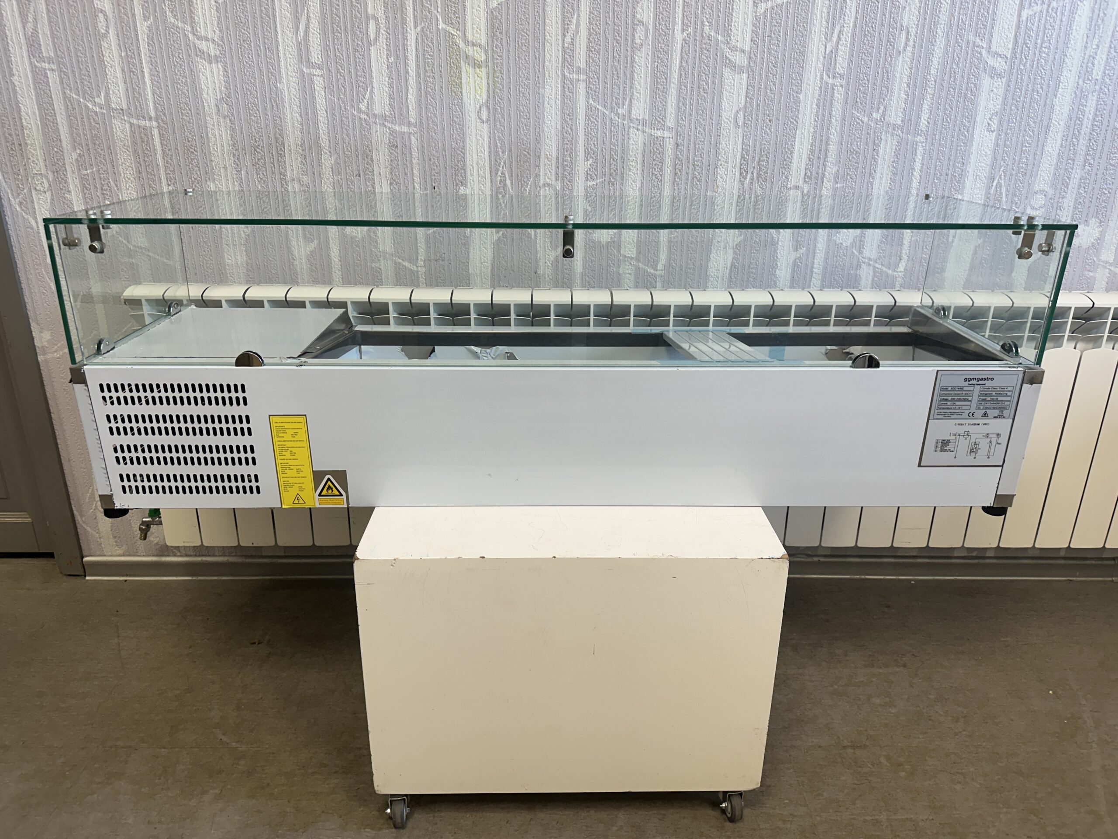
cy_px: 420
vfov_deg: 56.8
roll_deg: -0.3
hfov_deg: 71.6
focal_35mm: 24
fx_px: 775
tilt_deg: -20.6
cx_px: 559
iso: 125
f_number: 1.78
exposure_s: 1/100
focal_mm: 6.86
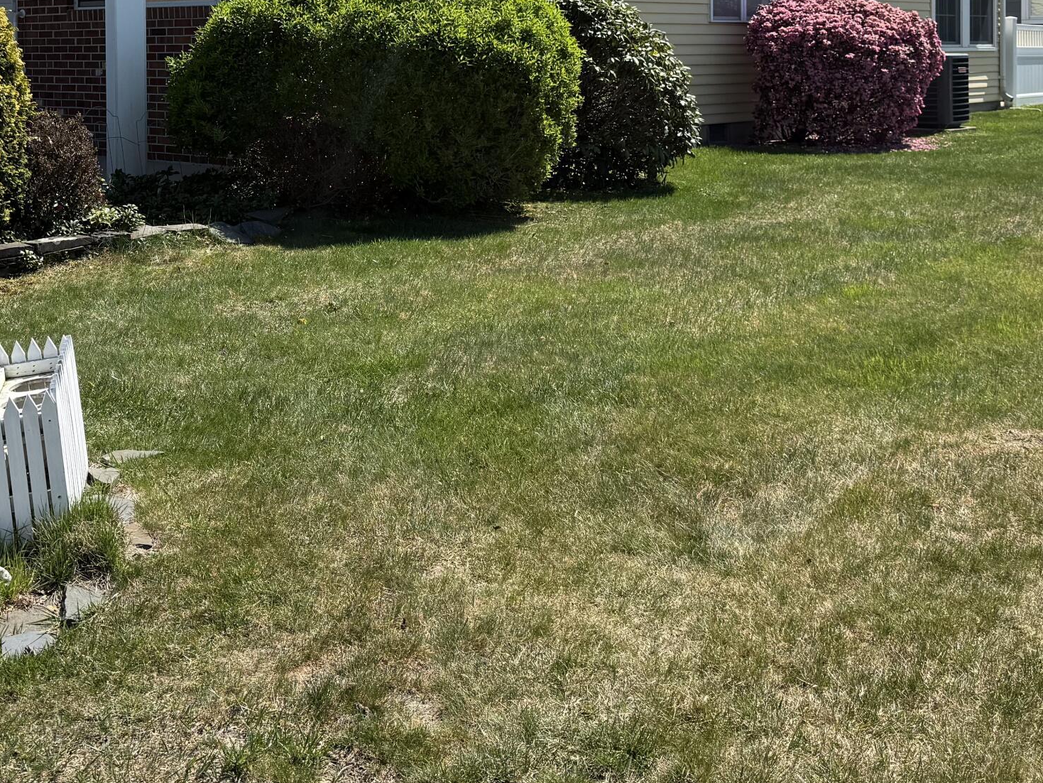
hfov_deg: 38.4
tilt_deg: -0.9
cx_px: 337
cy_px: 64
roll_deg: -0.1
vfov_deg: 28.4
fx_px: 1477
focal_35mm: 49
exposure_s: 1/3759
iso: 80
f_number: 1.78
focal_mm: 6.76
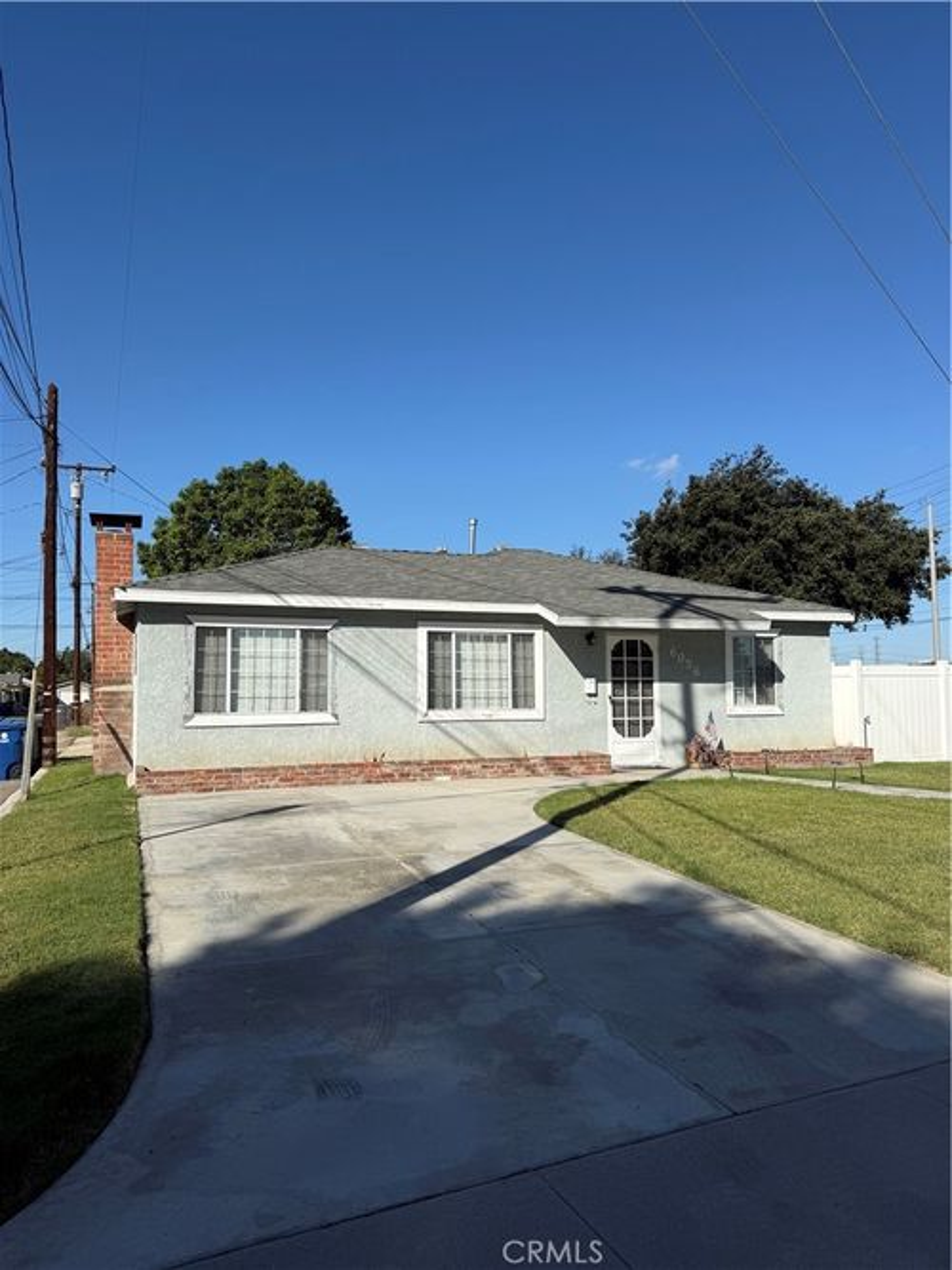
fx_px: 880
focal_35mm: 24
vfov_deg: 71.6
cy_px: 635
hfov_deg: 56.8
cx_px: 476
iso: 80
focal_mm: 6.76
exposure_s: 1/6711
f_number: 1.78
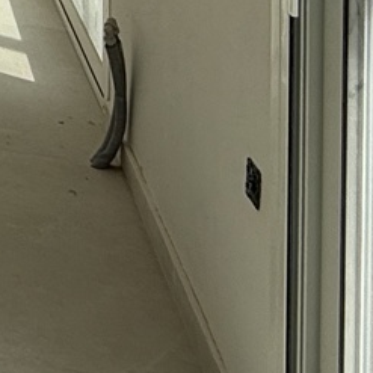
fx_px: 1170
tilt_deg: -0.1
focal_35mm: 96
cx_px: -542
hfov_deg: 13.2
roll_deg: +0.5
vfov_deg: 15.0
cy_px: -353
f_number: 2.2
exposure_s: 1/820
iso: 50
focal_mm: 2.22
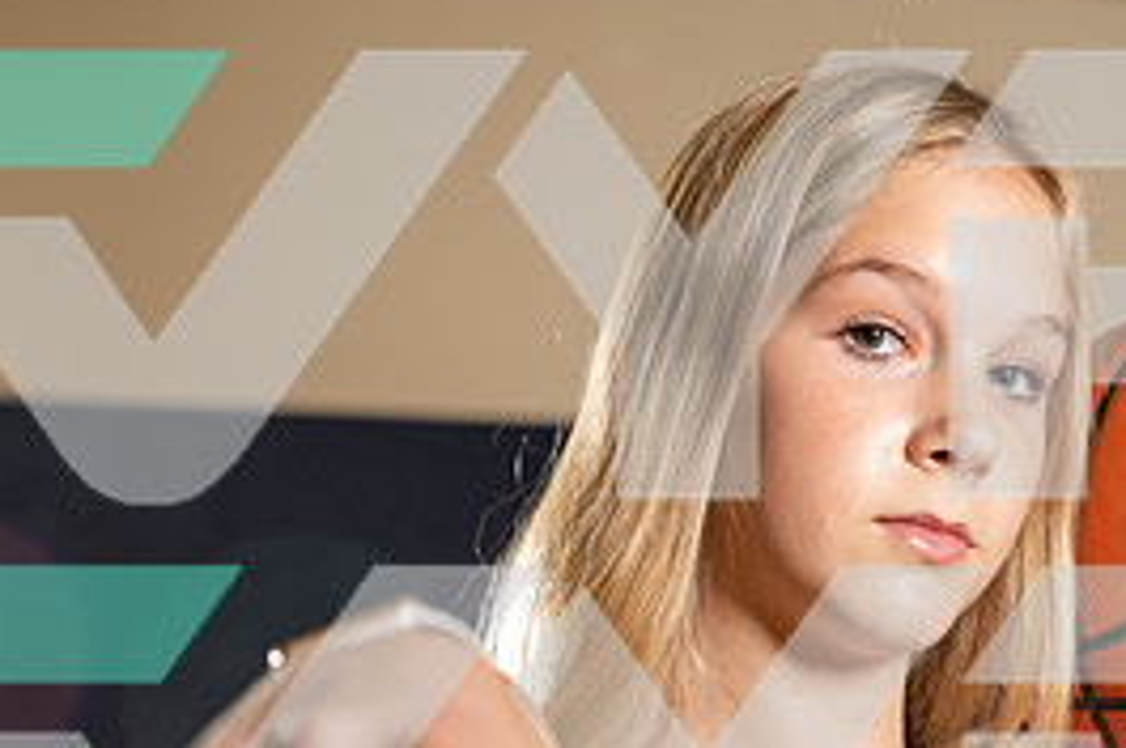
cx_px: 880
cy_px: 793
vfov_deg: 10.8
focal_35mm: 125
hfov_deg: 16.3
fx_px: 3905
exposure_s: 1/250
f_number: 4.5
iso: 640
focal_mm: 57
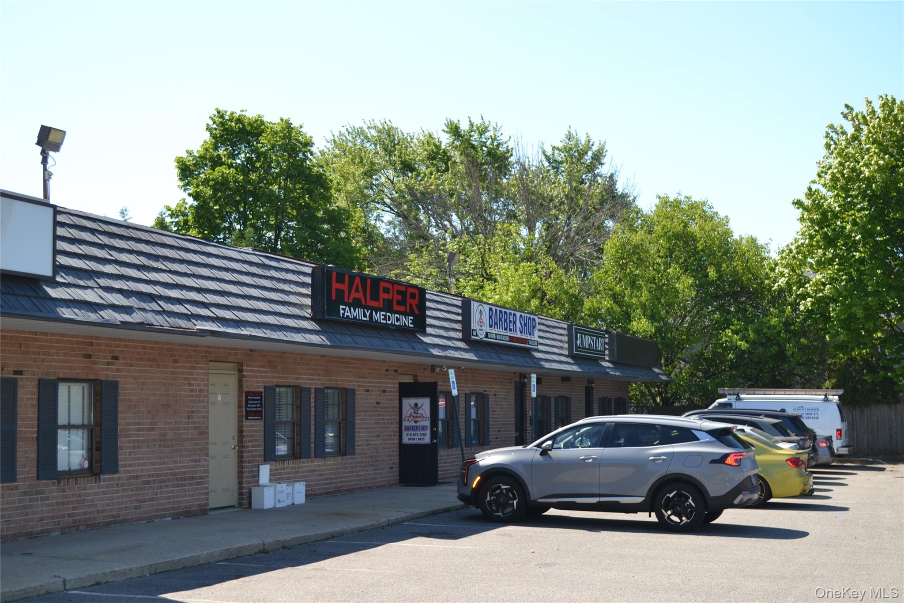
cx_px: 452
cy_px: 302
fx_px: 1318
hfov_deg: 37.9
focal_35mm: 52
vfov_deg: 25.7
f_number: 7.1
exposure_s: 1/200
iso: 100
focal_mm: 35
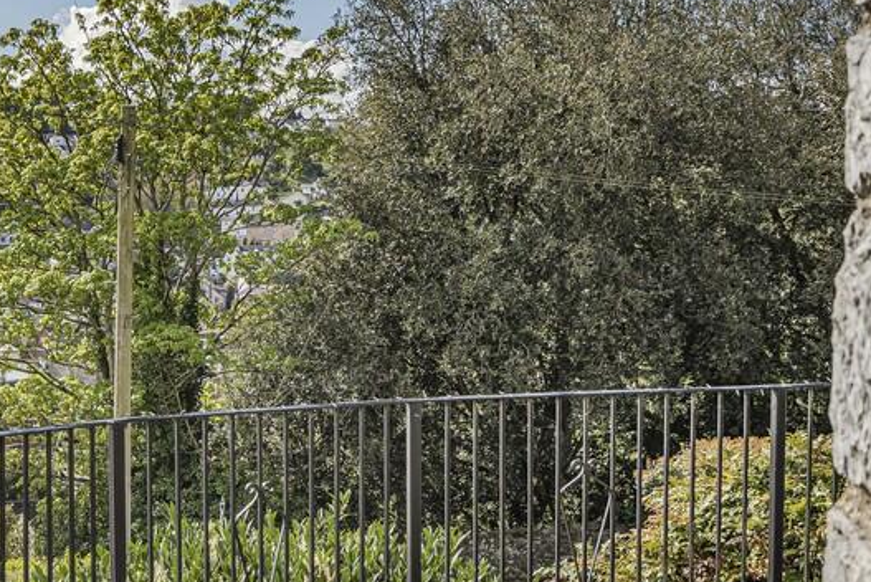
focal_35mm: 68
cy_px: 194
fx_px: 1646
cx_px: 38
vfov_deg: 20.0
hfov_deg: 28.2
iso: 160
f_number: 8
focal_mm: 35
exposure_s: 1/320
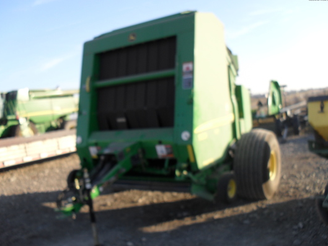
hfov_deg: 51.3
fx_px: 341
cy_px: 123
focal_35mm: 36
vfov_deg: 39.7
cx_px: 163
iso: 100
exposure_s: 1/350
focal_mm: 6.3
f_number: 3.2
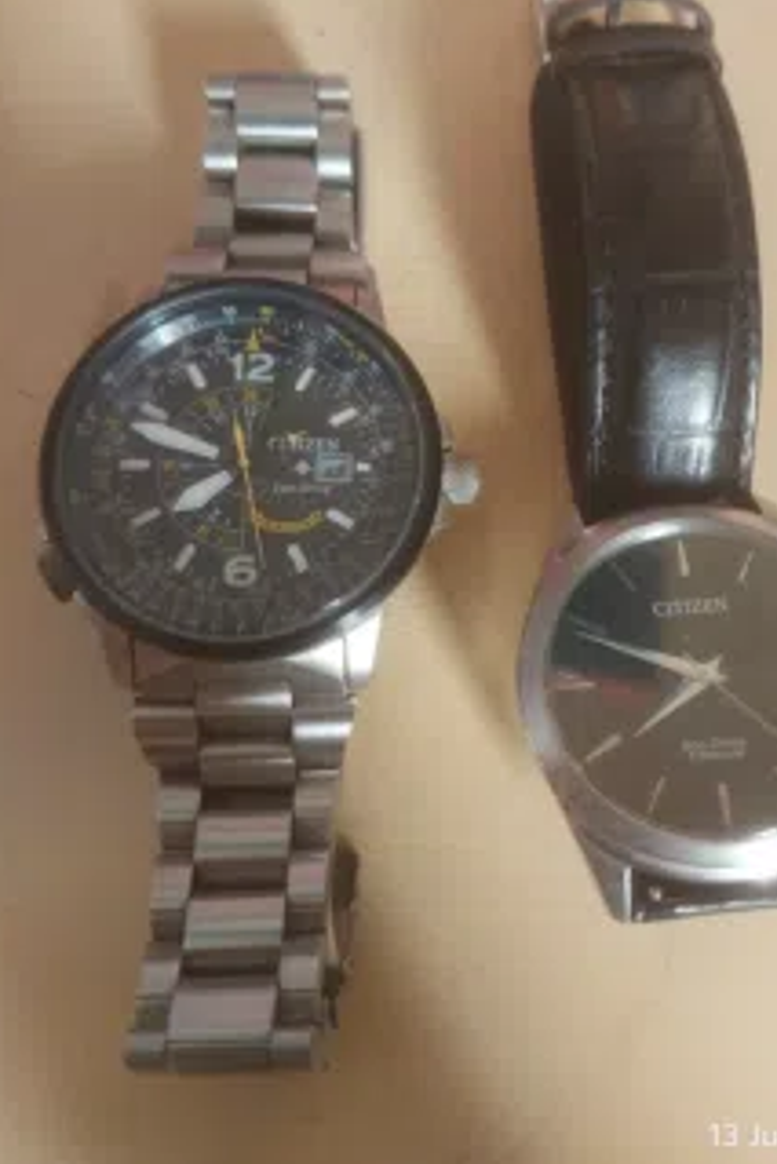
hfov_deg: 43.1
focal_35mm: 30
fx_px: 970
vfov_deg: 61.6
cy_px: 489
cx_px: 507
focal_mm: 5.06
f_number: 1.8
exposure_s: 1/50
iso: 500
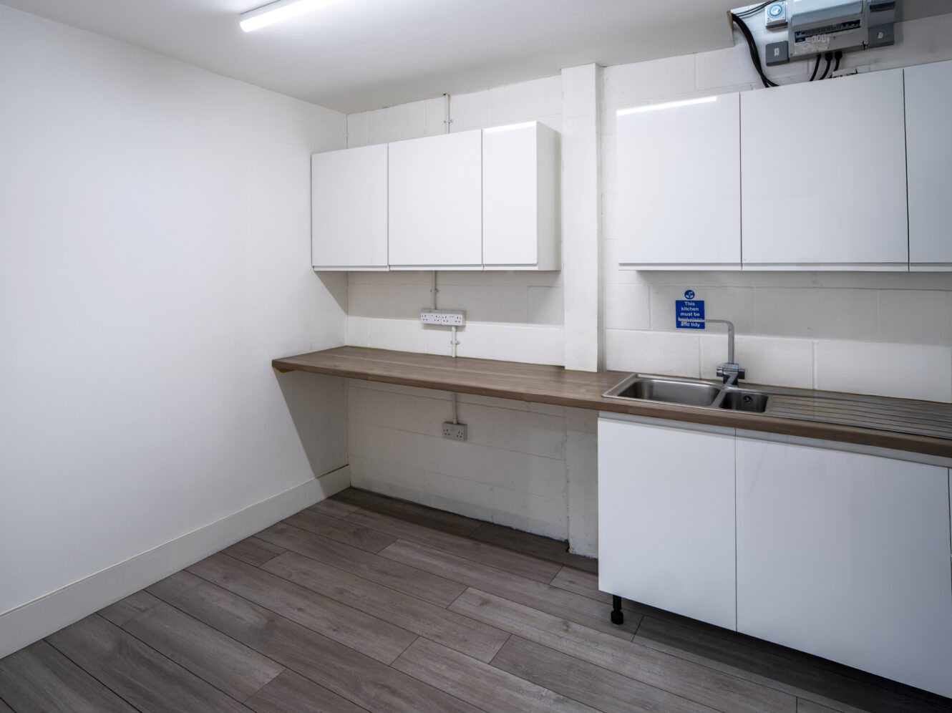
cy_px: 356
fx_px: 660
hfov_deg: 71.6
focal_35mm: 24
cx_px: 476
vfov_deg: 56.8
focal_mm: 12.29
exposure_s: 1/240
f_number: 5.6
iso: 100
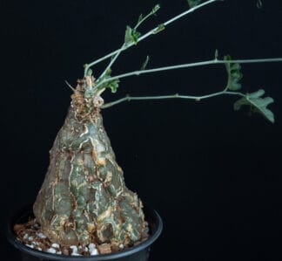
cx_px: 110
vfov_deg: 22.2
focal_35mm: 75
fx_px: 664
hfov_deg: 23.9
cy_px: 133
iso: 100
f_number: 36
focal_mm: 60
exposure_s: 5
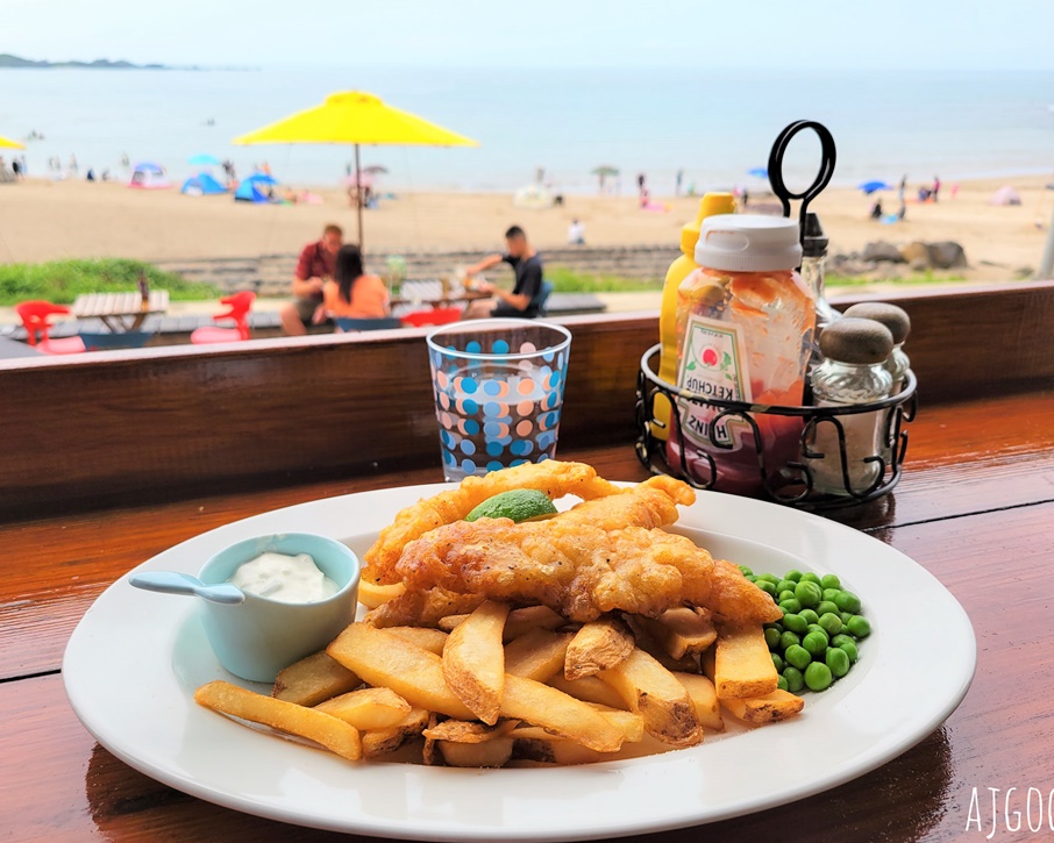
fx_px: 874
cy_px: 414
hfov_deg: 62.2
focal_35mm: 28
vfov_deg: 51.5
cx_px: 517
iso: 40
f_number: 1.8
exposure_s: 1/1619
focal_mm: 5.4
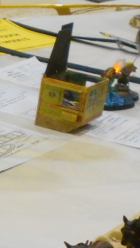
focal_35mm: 125
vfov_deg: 16.8
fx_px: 826
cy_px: 254
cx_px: -133
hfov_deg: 9.1
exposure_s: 1/30
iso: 320
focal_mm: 4.6
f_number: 3.2
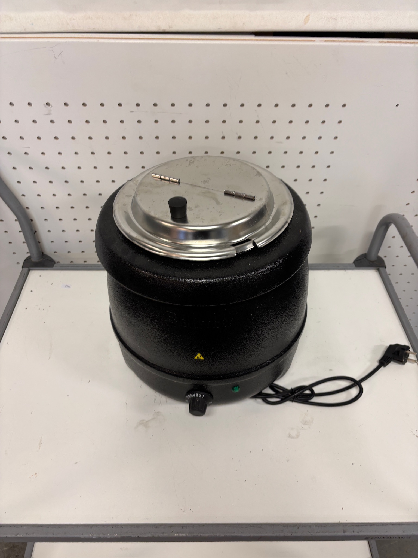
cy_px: 279
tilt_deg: -45.2
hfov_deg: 53.1
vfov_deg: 67.3
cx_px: 209
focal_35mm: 26
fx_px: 419
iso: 80
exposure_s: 1/50
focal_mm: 5.96
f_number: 1.6
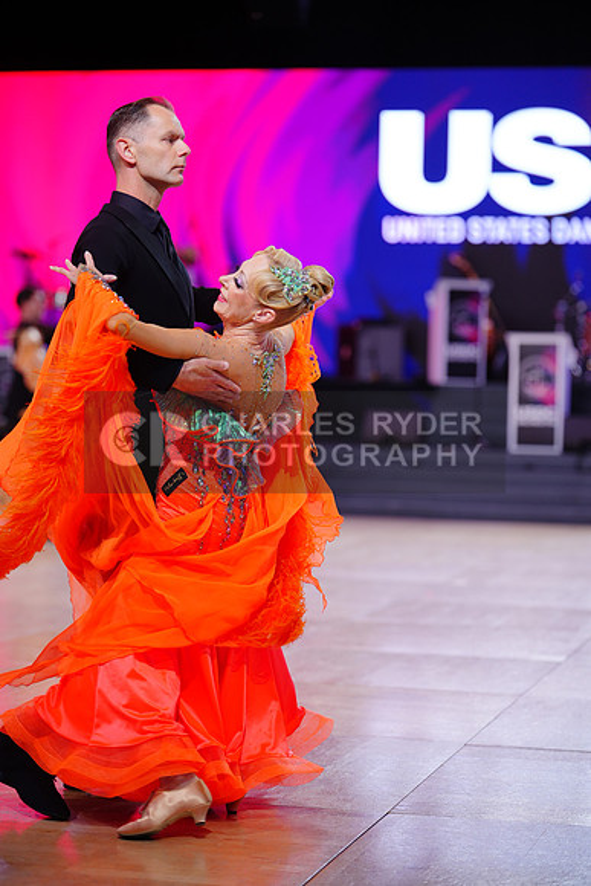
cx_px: 296
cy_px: 443
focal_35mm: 88
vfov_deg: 23.1
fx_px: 2166
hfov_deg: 15.5
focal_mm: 88
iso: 250
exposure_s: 1/500
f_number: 2
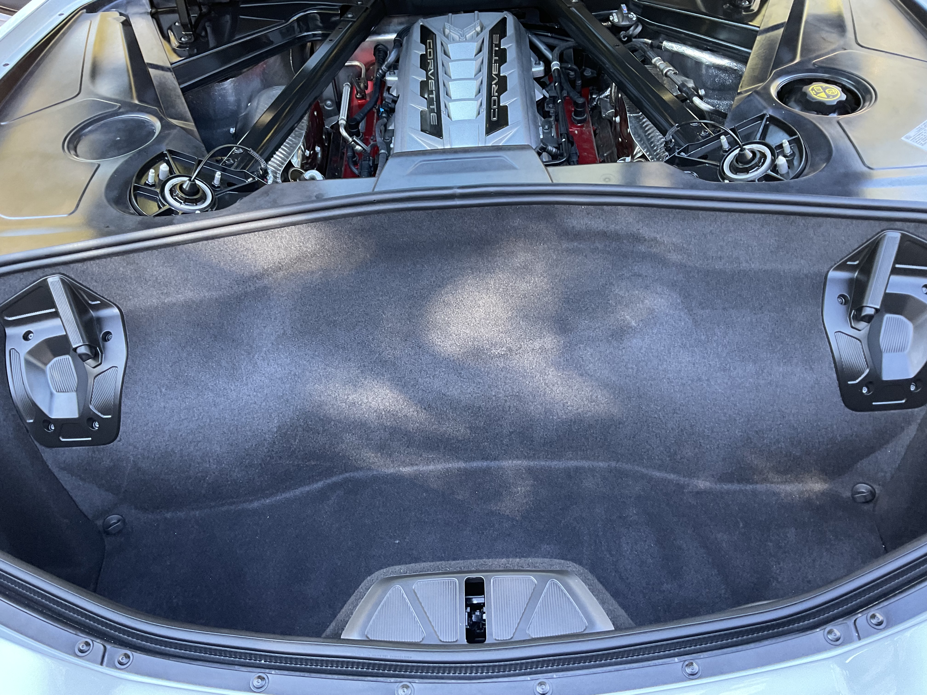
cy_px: 348
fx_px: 777
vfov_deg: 48.2
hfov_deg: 61.7
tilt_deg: -51.9
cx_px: 464
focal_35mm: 29
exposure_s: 1/60
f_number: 1.8
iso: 80
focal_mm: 3
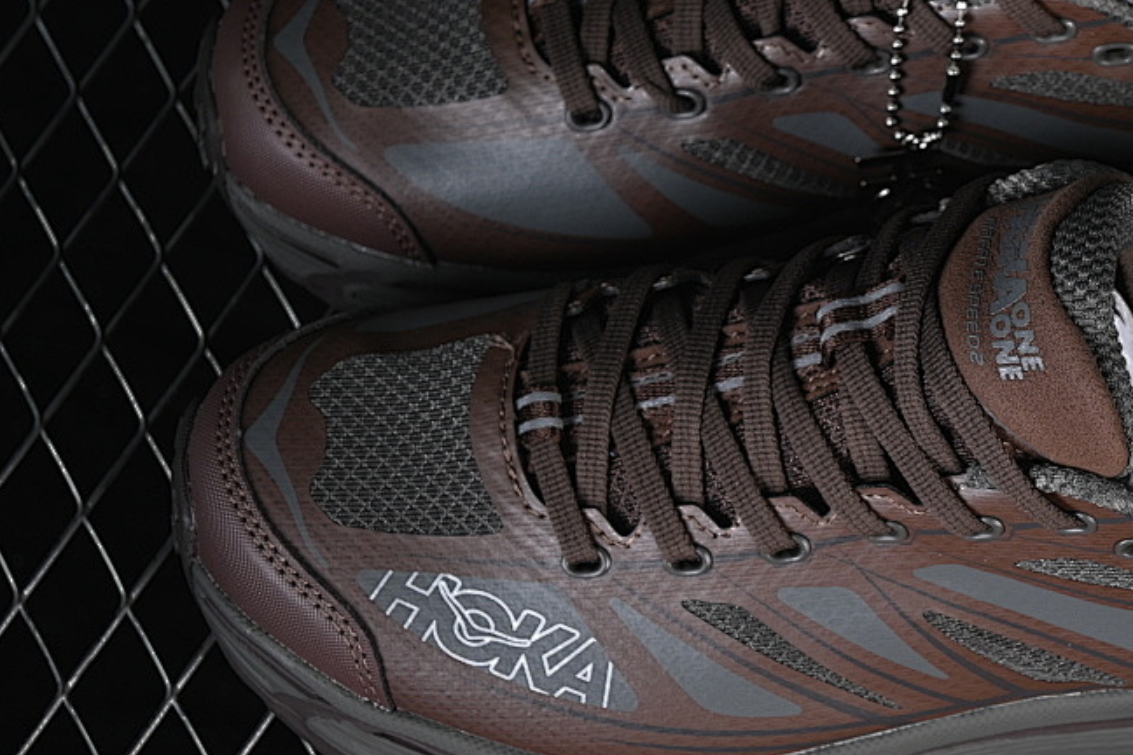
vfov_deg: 11.0
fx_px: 3934
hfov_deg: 16.3
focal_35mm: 125
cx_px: 921
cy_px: 288
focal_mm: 50
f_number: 6.3
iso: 160
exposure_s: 1/60
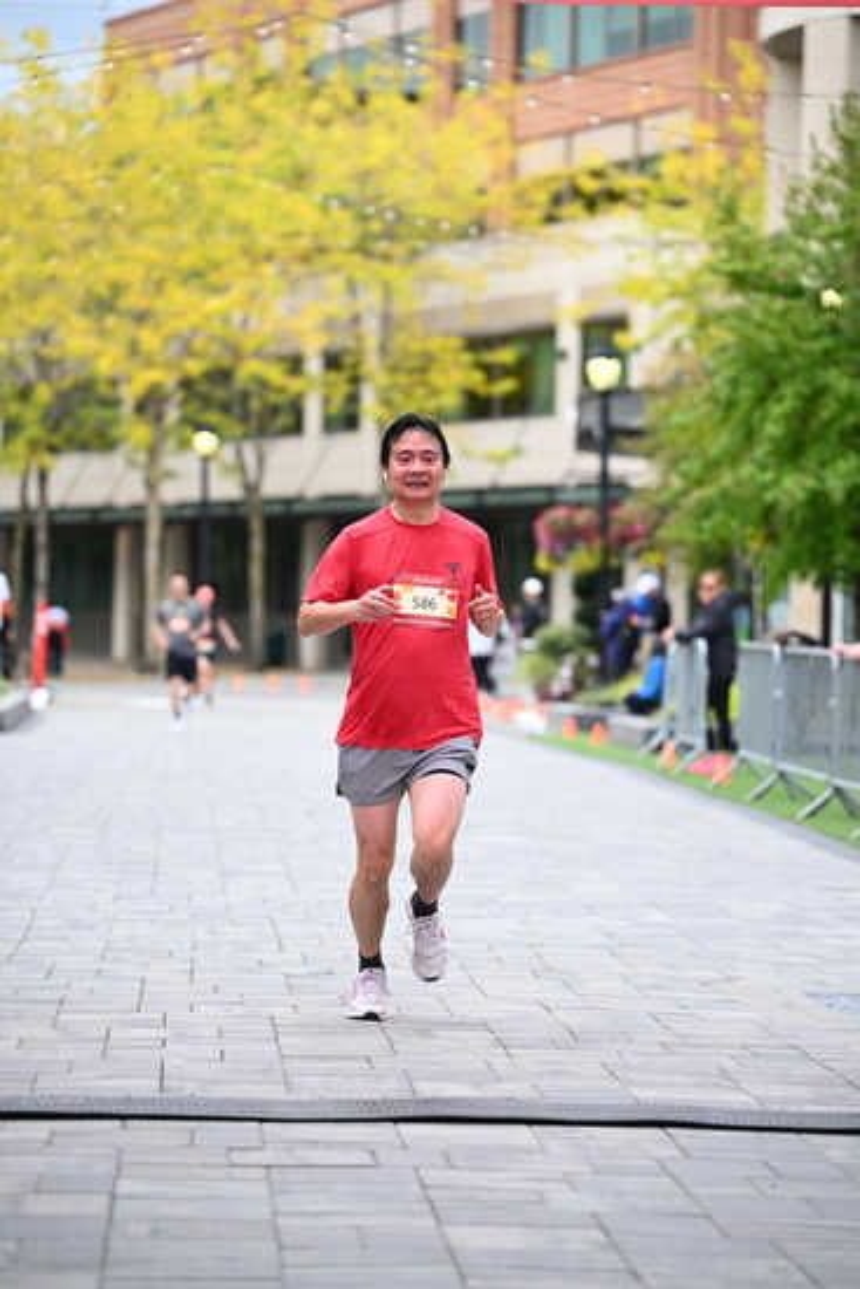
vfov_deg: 17.1
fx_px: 4297
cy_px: 644
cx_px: 430
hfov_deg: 11.4
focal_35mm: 120
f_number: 2.8
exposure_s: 1/2000
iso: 640
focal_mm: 120
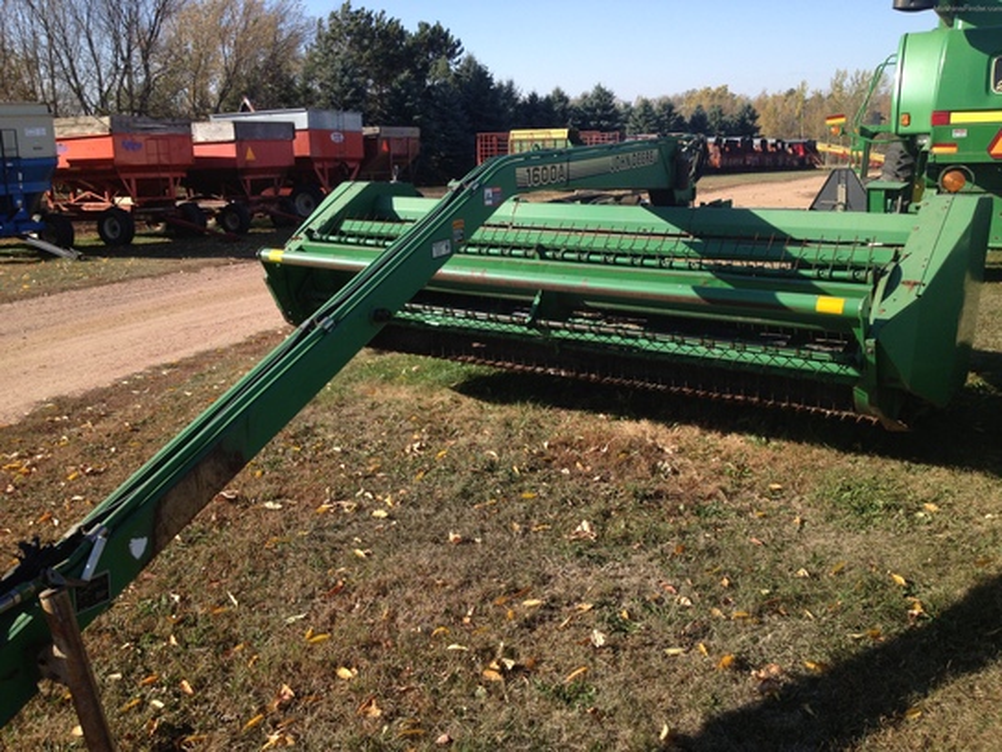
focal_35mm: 35
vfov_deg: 40.7
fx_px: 1013
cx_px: 501
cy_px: 376
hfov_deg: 52.6
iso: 50
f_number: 2.4
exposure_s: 1/951
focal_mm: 4.28
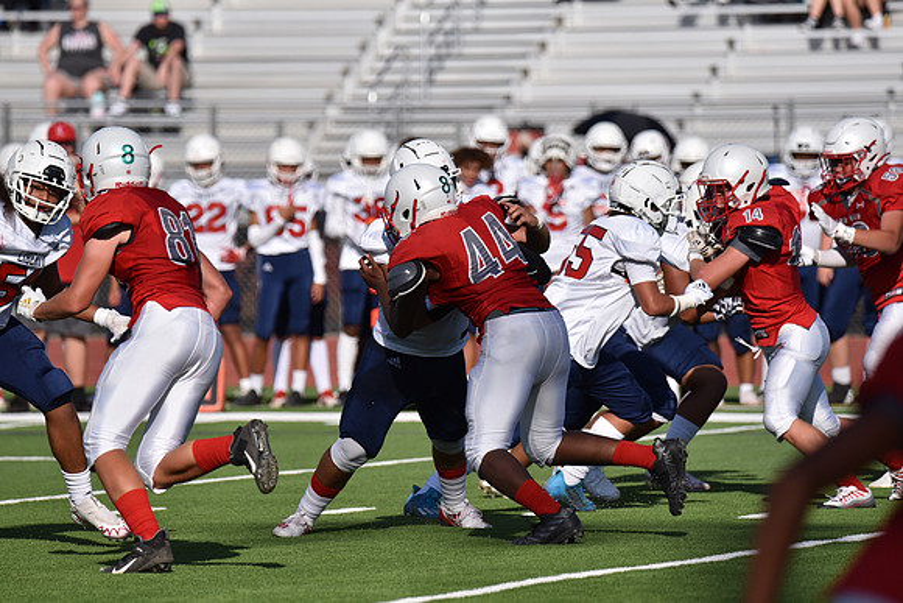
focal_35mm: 380
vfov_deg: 3.6
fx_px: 9533
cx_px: 452
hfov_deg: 5.4
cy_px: 302
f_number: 6
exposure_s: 1/4000
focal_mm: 380
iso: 400
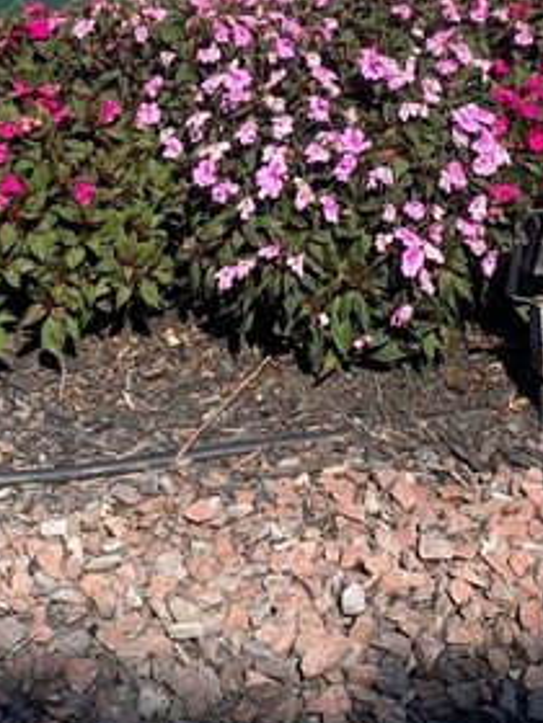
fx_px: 1297
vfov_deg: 29.7
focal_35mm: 62
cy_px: 53
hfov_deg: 23.6
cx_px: 287
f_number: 1.8
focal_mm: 4.25
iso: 25
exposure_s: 1/2421
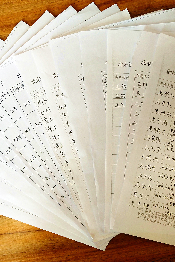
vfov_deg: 46.4
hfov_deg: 31.8
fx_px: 306
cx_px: 108
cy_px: 131
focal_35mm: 42
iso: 182
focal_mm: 3.95
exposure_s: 1/50
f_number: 1.8
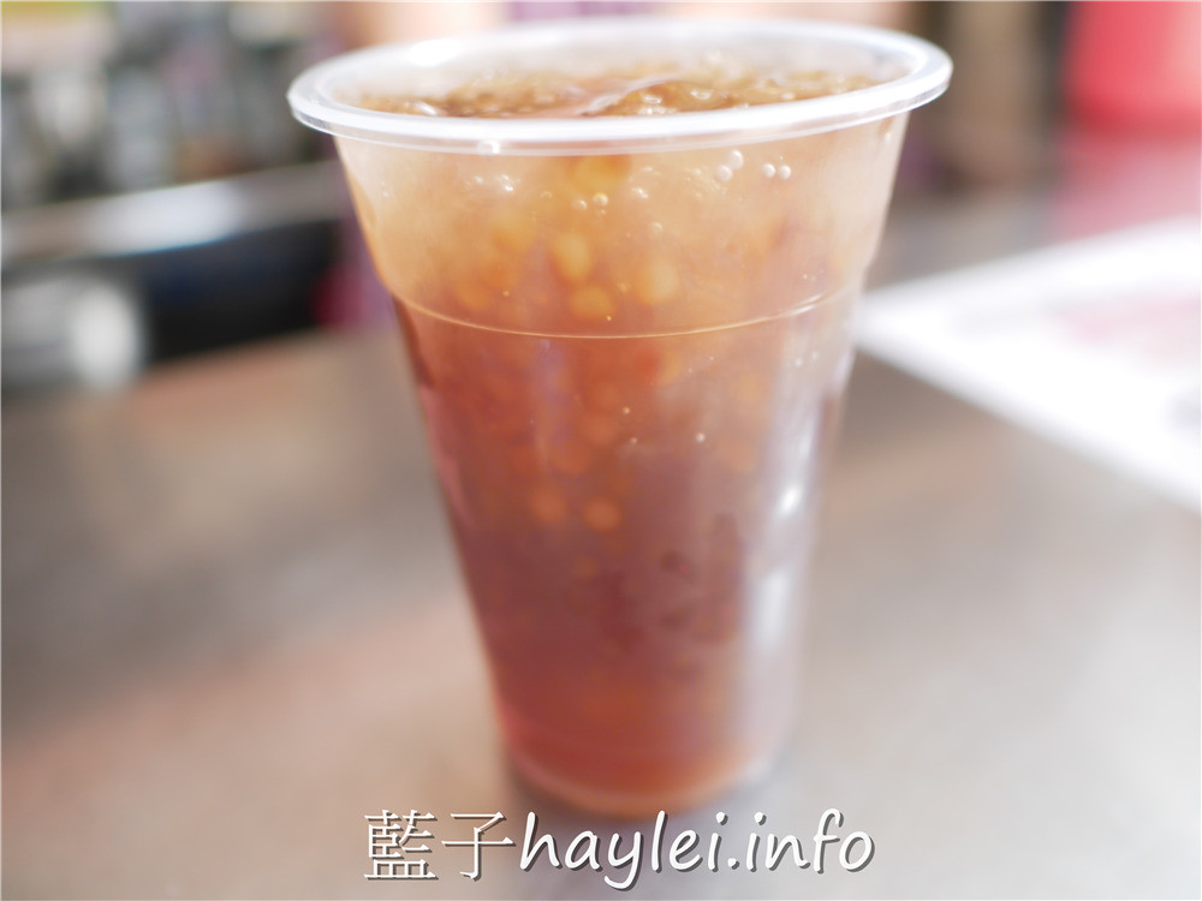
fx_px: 1042
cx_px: 601
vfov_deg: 46.8
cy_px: 450
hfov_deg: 60.0
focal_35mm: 30
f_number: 1.7
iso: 200
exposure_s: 1/60
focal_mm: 15
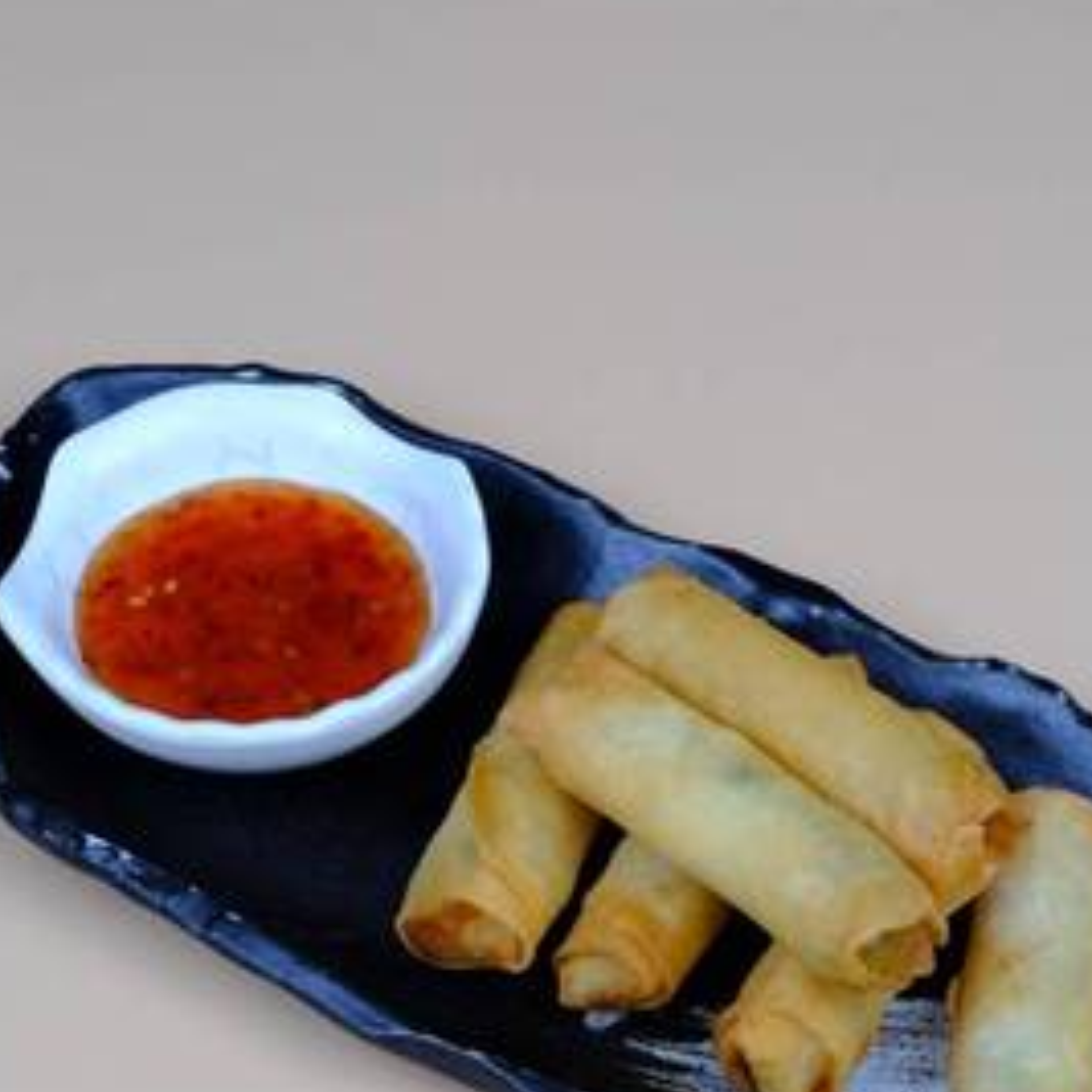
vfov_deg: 17.1
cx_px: 581
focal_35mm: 101
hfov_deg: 17.2
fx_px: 3605
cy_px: 843
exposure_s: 1/200
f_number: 10
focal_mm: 32.1
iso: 200
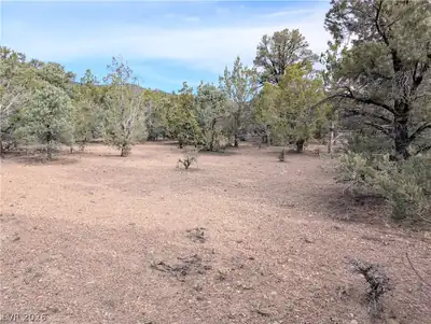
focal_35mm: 24
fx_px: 299
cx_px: 216
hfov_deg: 71.5
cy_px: 162
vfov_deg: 56.9
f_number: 1.68
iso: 23
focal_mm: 6.9
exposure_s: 1/620
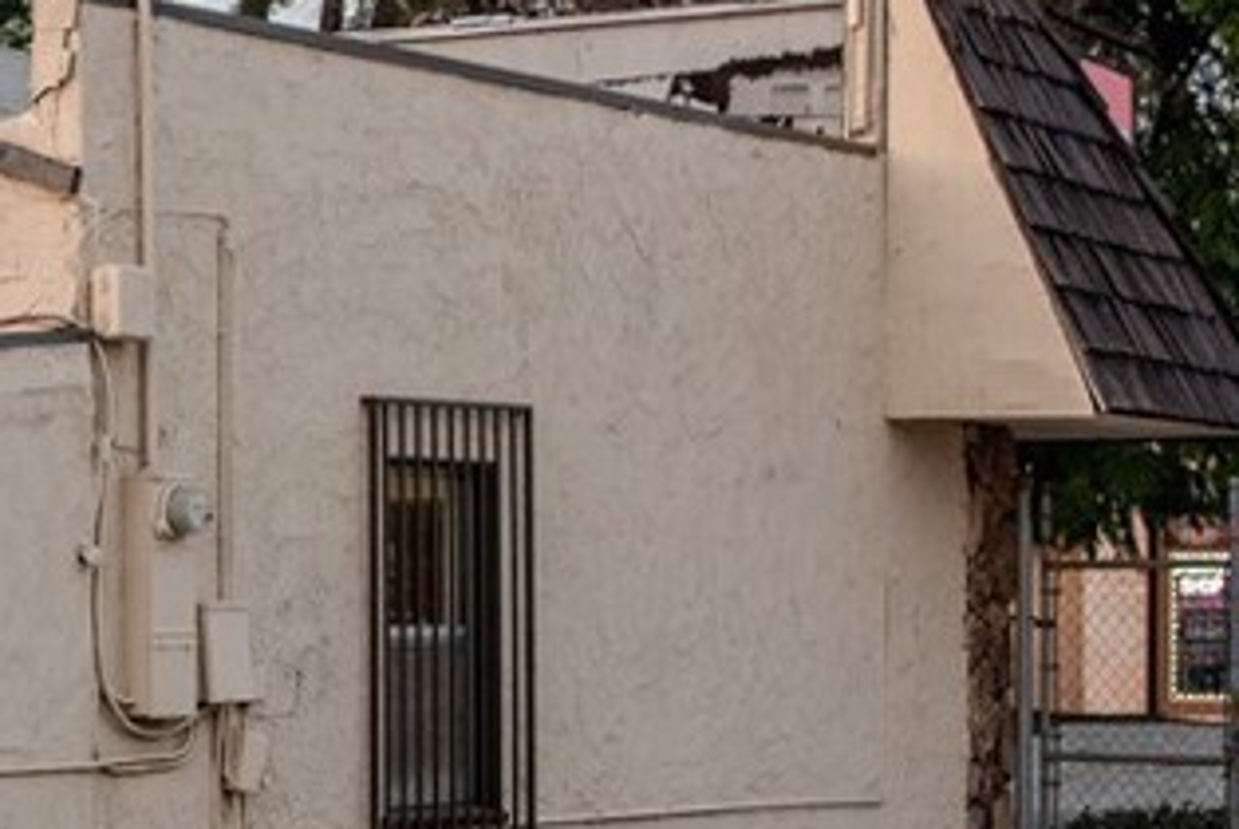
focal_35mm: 114
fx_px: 3927
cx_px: -320
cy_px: 531
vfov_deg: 12.0
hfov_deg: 17.0
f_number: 4.5
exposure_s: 1/800
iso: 1000
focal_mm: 35
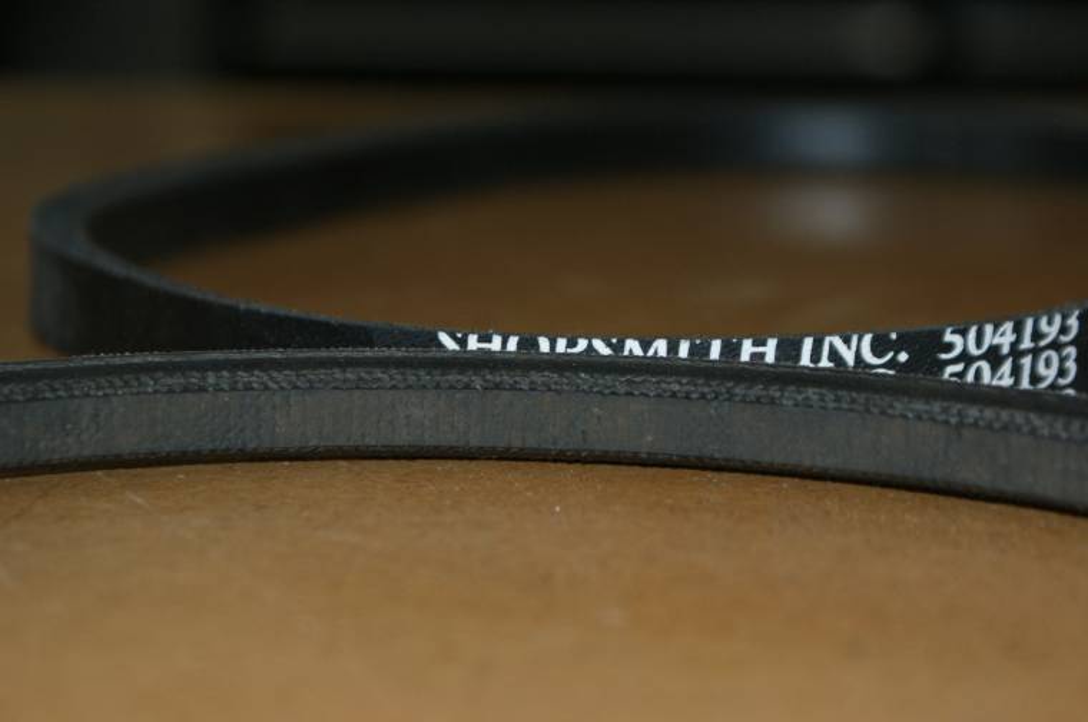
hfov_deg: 19.5
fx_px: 3168
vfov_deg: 13.0
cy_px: 361
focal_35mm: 105
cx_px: 544
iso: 400
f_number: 5.6
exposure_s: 1/125
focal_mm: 70
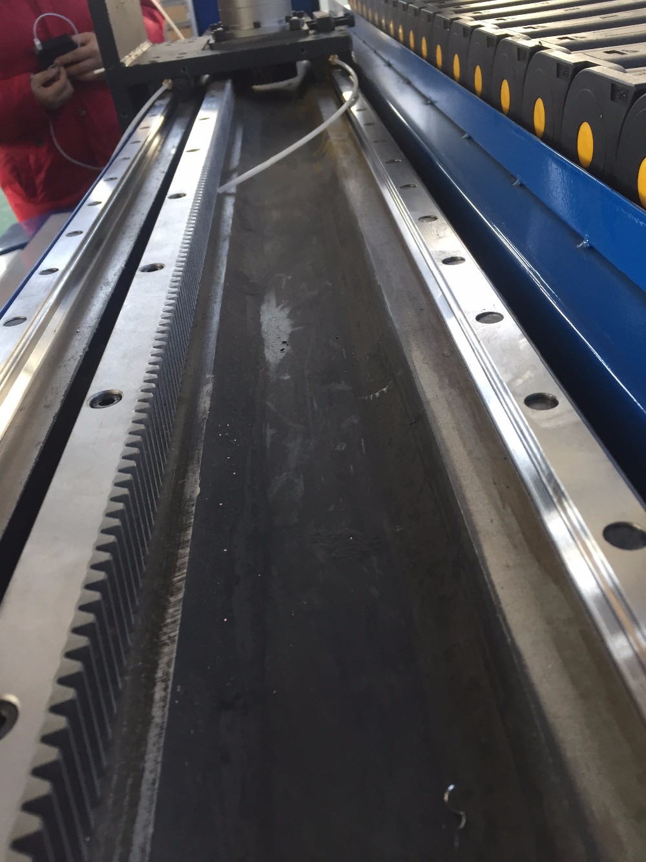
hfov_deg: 48.2
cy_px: 431
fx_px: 721
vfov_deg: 61.7
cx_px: 323
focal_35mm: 29
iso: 40
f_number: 2.2
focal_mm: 4.15
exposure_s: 1/33
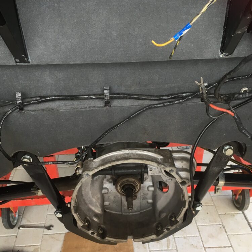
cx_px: 124
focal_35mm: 35
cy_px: 147
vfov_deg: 47.0
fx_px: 288
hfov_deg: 47.2
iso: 40
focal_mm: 4.15
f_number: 2.2
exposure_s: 1/33
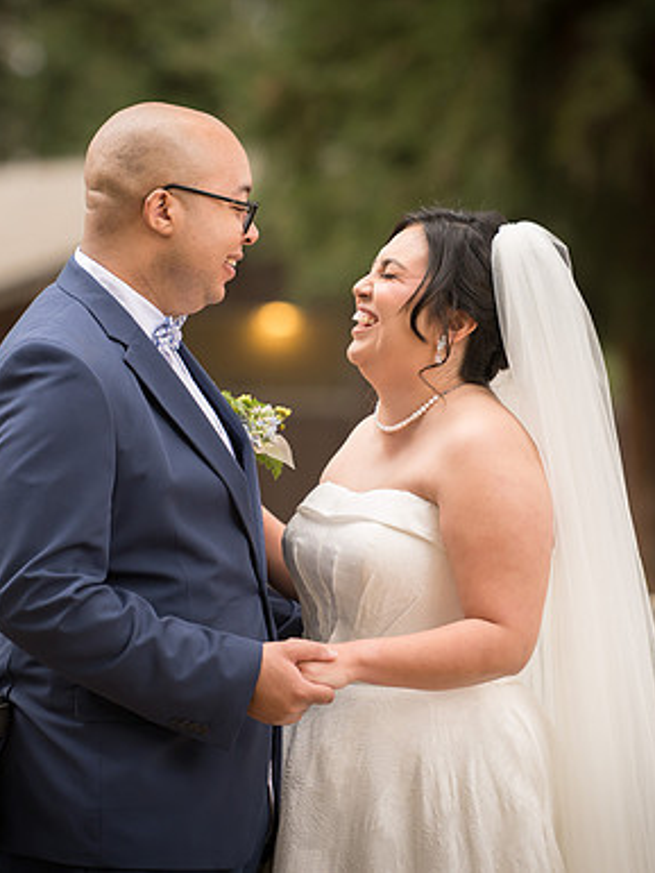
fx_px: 5850
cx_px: 306
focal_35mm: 232
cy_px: 436
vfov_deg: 8.5
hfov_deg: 6.4
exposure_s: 1/250
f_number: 2.8
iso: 640
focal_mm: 160
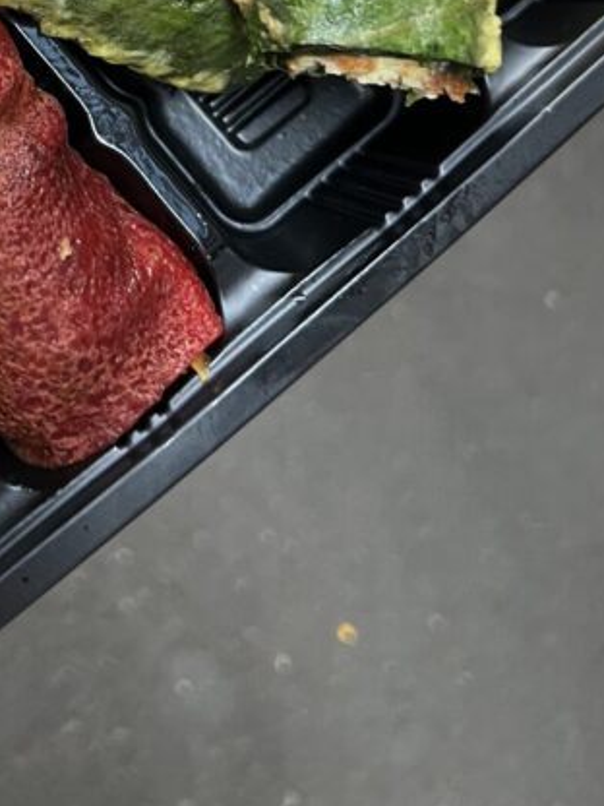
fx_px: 1489
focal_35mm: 64
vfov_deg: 28.6
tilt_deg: -62.3
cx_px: -64
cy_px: 21
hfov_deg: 21.7
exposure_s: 1/60
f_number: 1.5
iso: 160
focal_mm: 5.7
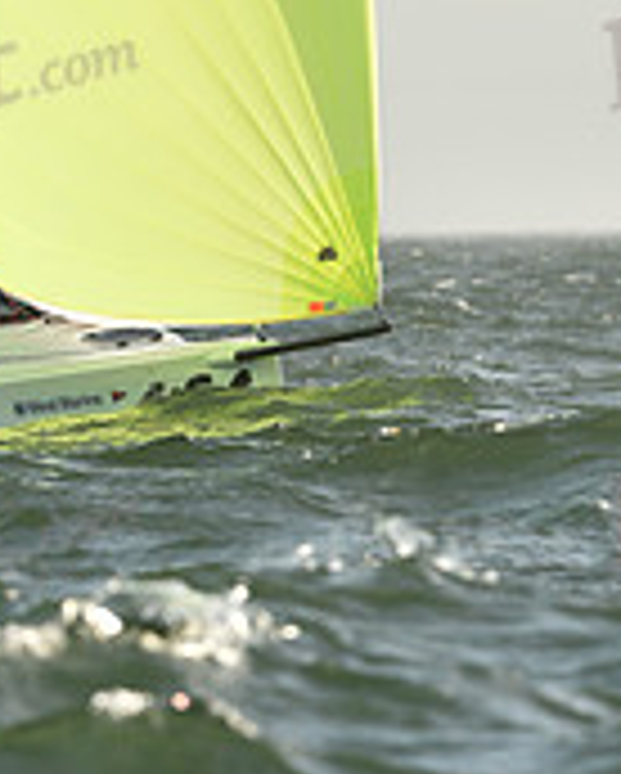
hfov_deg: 1.7
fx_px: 21053
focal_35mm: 918
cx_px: 371
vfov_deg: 2.1
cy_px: -176
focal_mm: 290
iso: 320
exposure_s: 1/1600
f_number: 6.3
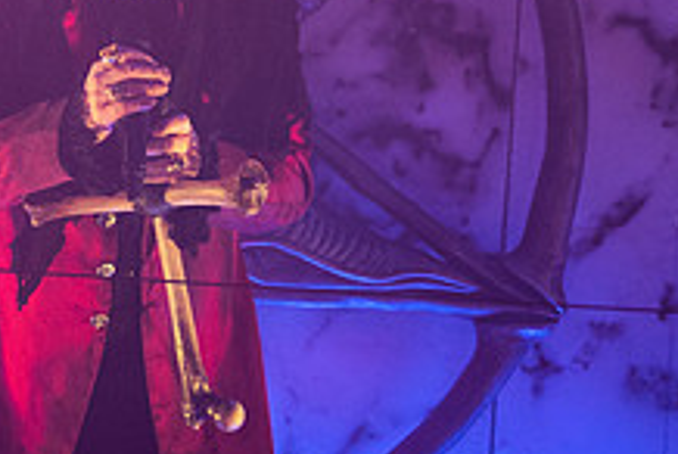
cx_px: 35
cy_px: 62
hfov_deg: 2.9
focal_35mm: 709
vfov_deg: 1.9
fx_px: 13371
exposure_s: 1/320
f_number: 3.2
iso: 2000
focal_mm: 200
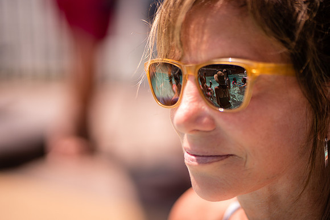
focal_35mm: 85
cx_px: 165
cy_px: 110
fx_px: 779
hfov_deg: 23.9
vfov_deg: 16.1
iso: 200
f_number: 1.8
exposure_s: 1/6400
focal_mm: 85
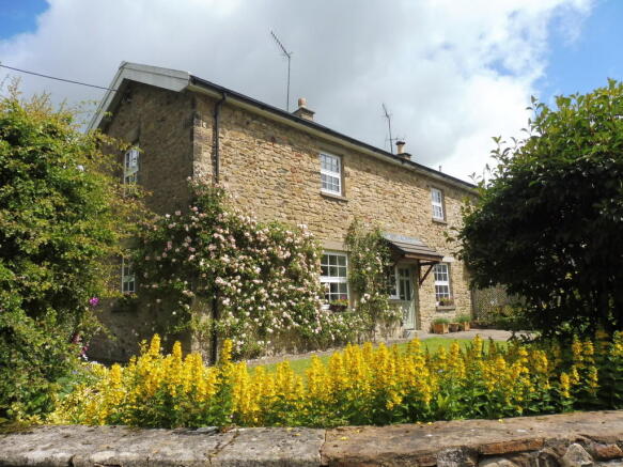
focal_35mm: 24
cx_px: 312
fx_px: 432
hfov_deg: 71.6
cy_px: 234
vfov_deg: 56.8
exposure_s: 1/800
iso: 100
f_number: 4
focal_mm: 4.3
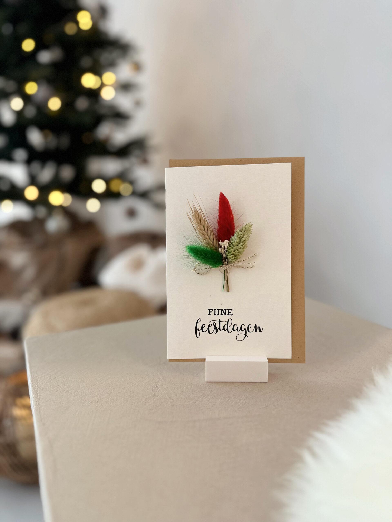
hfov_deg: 56.8
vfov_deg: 71.6
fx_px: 362
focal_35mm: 24
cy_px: 261
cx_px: 196
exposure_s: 1/60
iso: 250
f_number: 1.78
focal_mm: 6.86
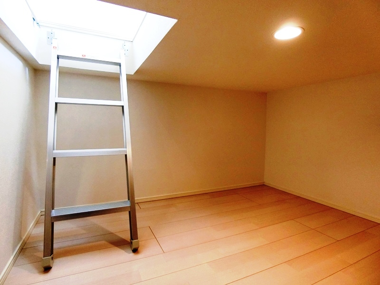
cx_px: 190
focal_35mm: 19
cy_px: 142
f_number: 2.7
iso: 320
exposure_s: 1/125
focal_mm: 4.06
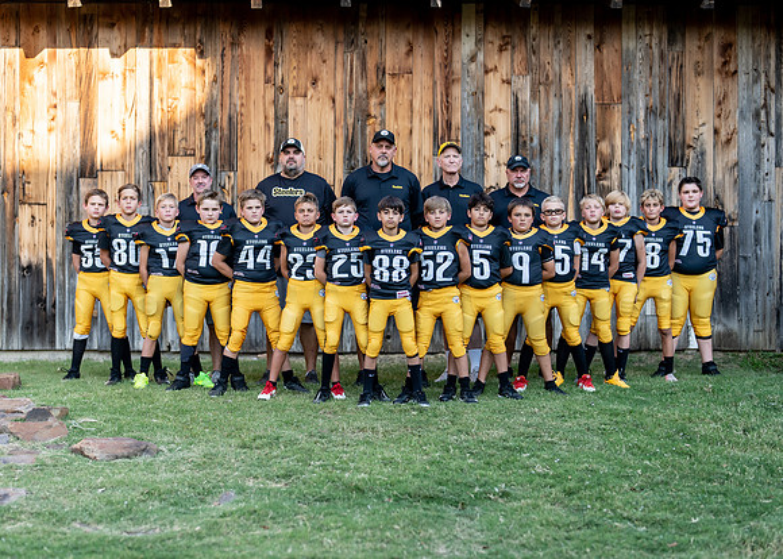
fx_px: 1306
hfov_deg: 33.4
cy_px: 308
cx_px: 388
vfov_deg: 24.1
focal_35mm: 59
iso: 100
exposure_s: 1/1250
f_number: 1.6
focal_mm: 50
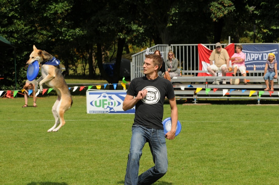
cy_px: 92
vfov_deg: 9.3
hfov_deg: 14.0
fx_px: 1138
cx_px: 140
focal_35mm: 147
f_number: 7.1
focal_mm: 98
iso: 200
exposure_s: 1/640
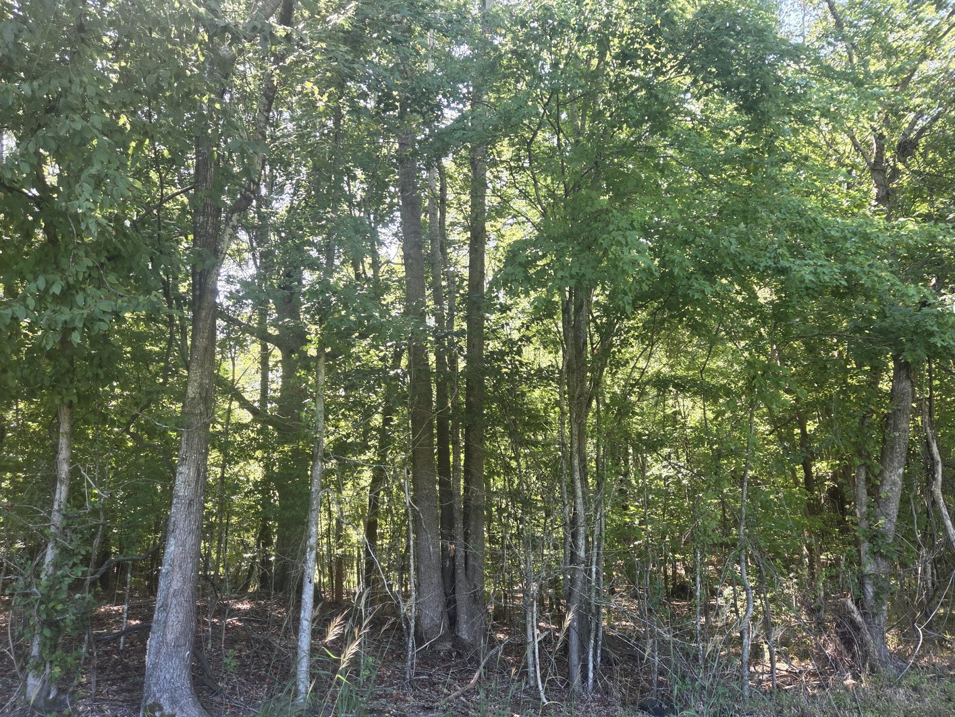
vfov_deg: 53.0
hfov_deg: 67.3
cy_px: 387
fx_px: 717
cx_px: 469
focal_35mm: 26
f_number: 1.8
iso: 80
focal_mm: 5.4
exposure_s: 1/120
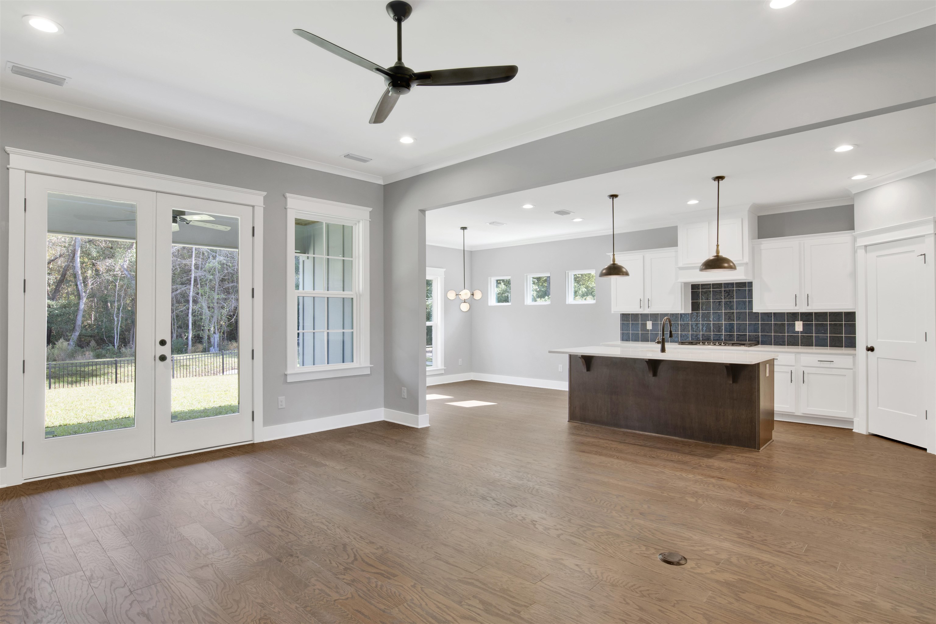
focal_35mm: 18
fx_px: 468
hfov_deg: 90.0
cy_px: 312
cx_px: 468
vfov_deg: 67.4
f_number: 11
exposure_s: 1/3
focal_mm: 18
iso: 200
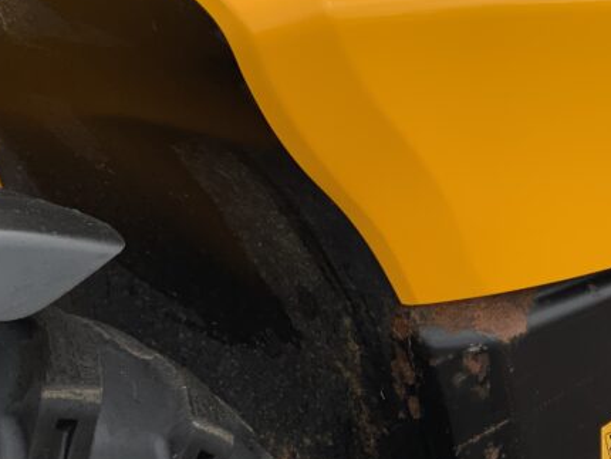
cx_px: 573
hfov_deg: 27.0
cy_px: -44
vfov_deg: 20.4
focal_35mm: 69
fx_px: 1219
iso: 16
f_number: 1.8
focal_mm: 3
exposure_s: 1/351
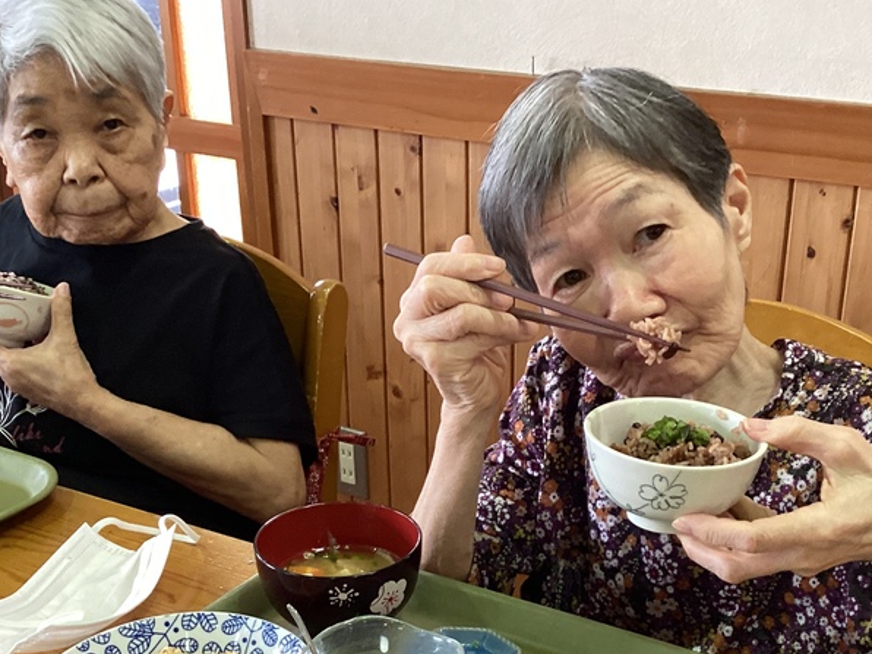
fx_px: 1310
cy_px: 505
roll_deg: -0.9
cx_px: 464
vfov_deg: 27.6
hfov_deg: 36.8
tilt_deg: -26.2
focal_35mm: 52
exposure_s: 1/60
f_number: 2.4
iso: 250
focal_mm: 3.3
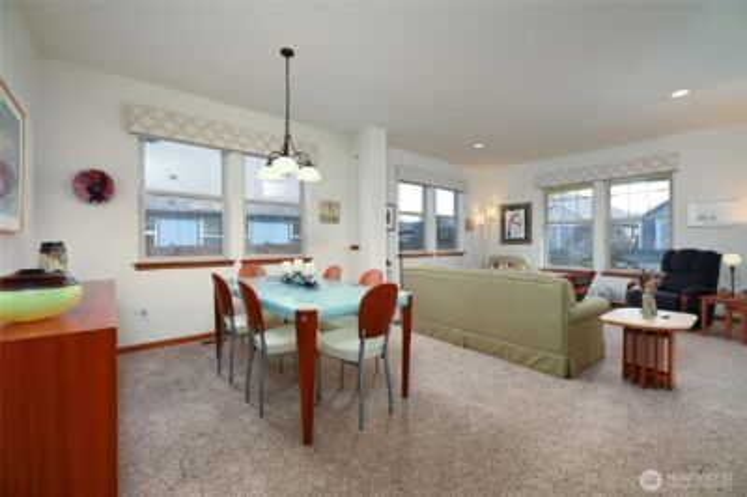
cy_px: 248
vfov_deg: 77.2
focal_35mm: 15
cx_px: 374
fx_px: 311
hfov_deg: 100.4
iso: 125
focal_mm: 15
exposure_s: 1/40
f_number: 7.1
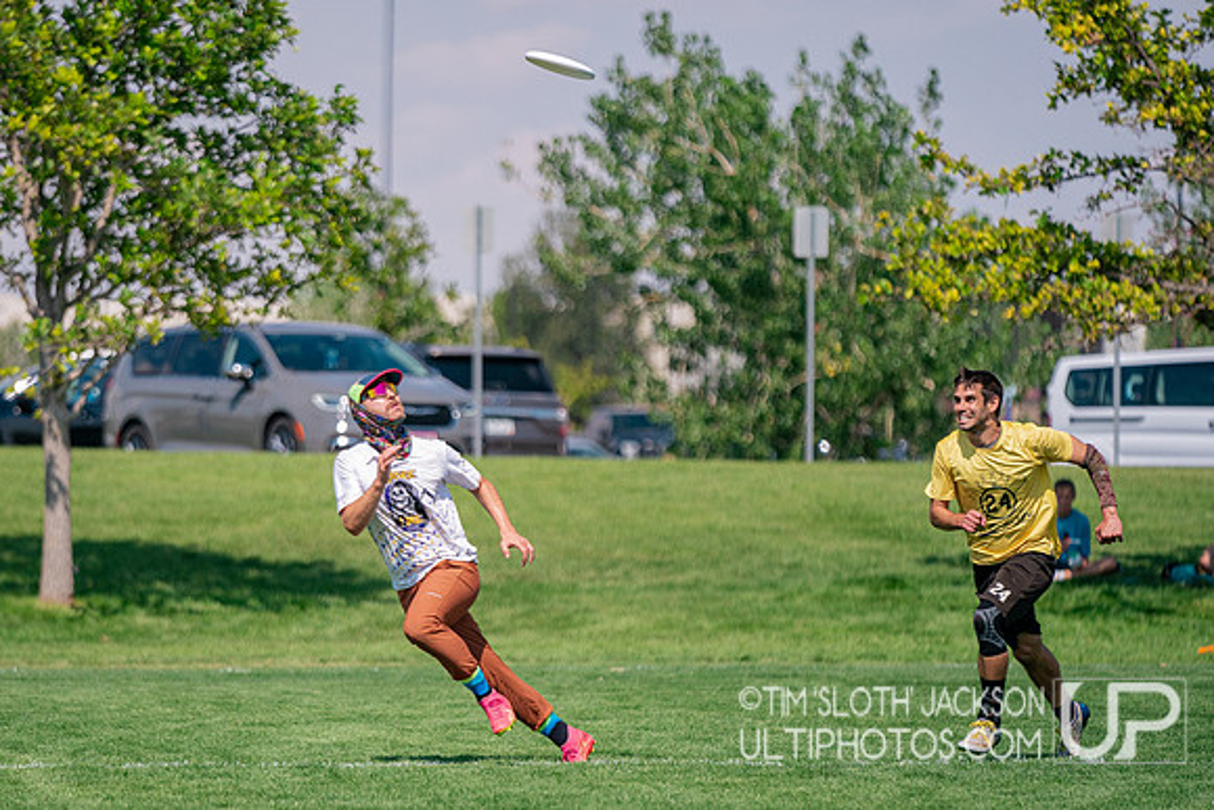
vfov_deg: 5.2
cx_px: 415
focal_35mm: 264
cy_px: 505
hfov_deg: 7.8
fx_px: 8911
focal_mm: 200
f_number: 2.8
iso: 640
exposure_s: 1/12800
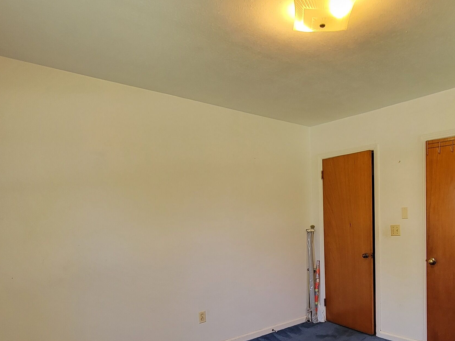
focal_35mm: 24
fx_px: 315
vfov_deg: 54.9
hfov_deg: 69.1
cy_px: 243
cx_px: 312
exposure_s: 1/60
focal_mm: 2.2
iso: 200
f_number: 2.2
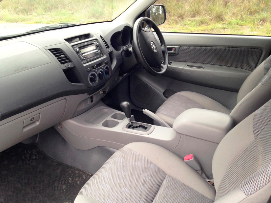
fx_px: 258
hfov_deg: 55.4
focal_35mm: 33
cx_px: 136
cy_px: 102
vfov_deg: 42.9
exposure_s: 1/60
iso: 64
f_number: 2.4
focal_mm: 4.13
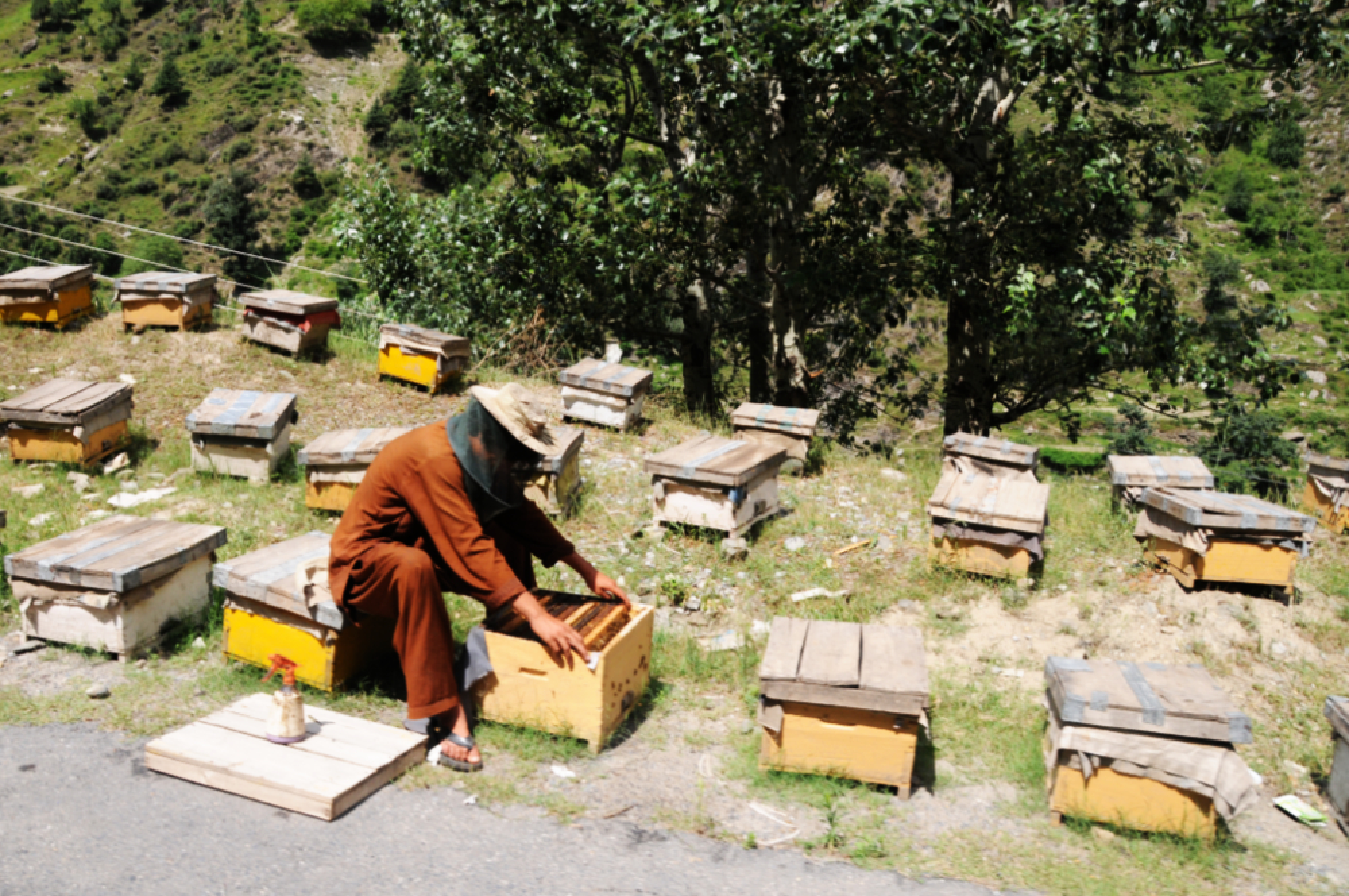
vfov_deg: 47.8
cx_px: 674
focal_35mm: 27
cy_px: 448
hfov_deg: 67.4
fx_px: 1010
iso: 320
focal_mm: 18
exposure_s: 1/1000
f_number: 8
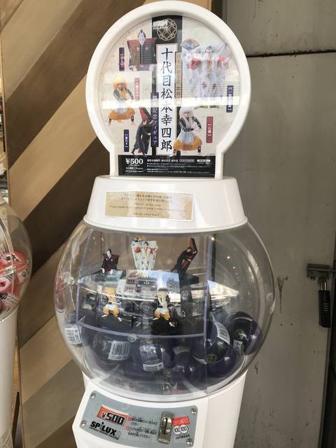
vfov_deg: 63.4
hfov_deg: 49.7
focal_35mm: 28
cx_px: 168
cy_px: 224
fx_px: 362
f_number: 1.8
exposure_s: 1/204
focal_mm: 3.99
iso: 20
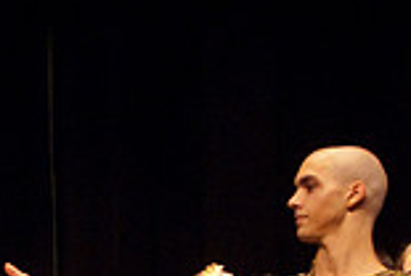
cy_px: 478
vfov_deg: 6.4
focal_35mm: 213
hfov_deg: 9.6
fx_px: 2436
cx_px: 42
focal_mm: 38
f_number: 2.8
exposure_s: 1/125
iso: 1000
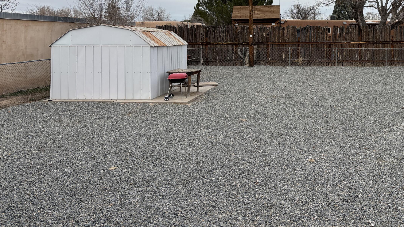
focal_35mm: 40
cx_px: 284
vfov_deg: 28.6
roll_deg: +0.5
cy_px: 24
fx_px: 429
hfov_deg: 49.2
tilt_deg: +1.6
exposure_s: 1/1695
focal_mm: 5.96
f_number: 1.6
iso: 50
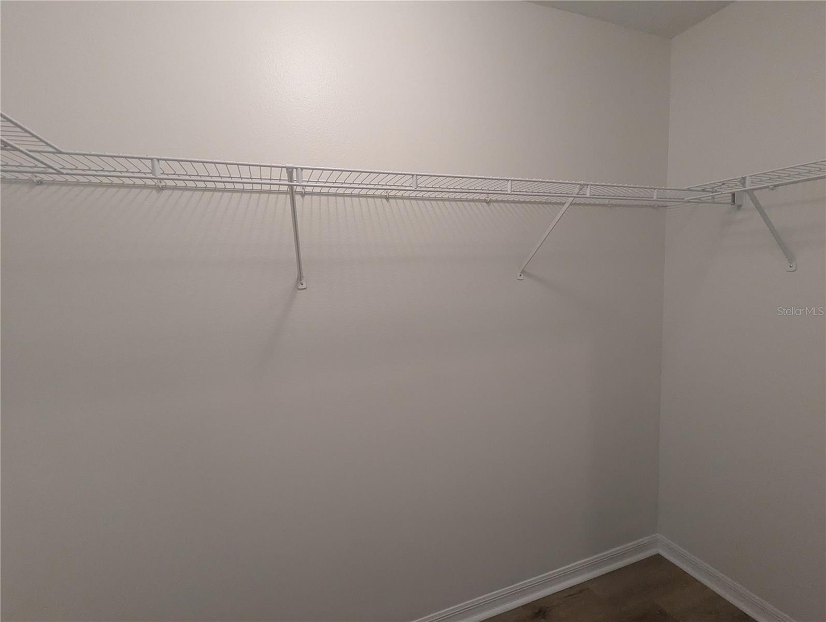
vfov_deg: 78.2
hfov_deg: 94.4
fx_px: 382
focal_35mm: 16
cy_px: 311
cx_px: 413
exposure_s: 1/120
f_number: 2.2
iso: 503
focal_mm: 2.35
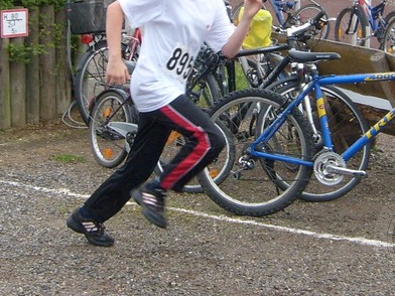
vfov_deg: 28.8
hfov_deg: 38.2
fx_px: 571
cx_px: 211
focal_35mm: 50
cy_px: 90
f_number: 2.8
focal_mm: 5.8
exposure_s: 1/250
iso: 80
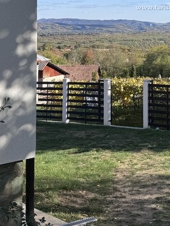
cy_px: -8
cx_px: 167
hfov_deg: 21.0
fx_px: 445
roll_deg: +0.6
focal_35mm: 68
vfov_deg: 26.8
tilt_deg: +4.1
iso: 80
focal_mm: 6.76
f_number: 1.78
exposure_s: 1/3096
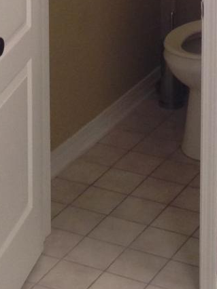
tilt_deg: -5.5
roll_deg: -0.3
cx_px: 153
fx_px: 1297
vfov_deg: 11.7
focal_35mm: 155
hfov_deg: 9.6
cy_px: -242
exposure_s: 1/20
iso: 80
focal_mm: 4.12
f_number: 2.4
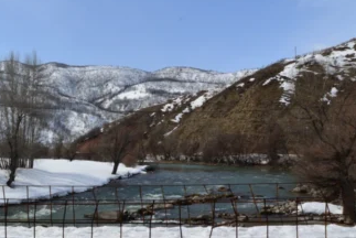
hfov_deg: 44.4
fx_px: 376
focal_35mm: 38
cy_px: 161
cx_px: 14
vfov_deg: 34.7
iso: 250
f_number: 13
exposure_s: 1/250
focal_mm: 16
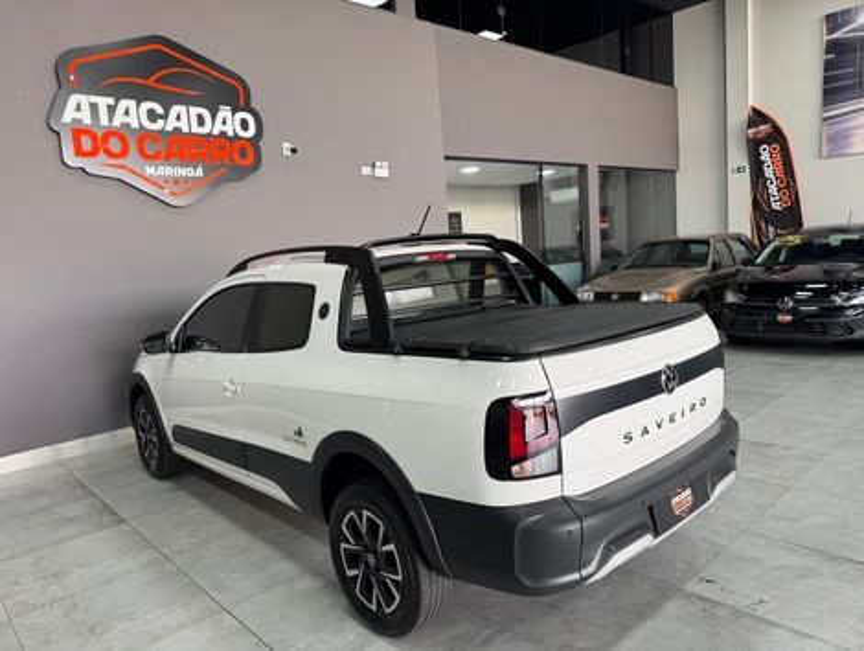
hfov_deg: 71.5
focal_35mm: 24
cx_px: 432
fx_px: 600
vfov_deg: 56.9
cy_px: 326
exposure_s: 1/60
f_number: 1.78
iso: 125
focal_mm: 6.76
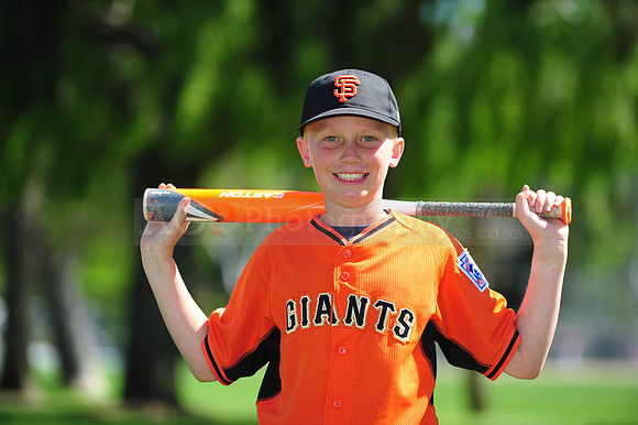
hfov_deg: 10.3
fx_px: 3542
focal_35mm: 200
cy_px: 212
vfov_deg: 6.9
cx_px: 319
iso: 200
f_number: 4.5
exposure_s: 1/800
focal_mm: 200
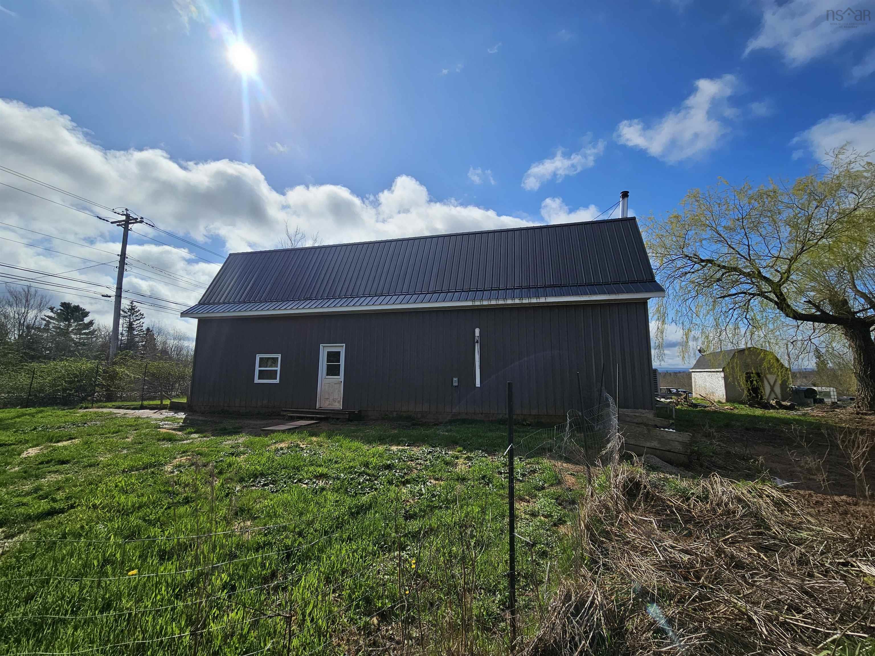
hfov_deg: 106.2
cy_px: 328
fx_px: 329
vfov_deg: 89.9
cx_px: 438
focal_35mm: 13
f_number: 2.2
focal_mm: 2.2
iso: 50
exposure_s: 1/4769
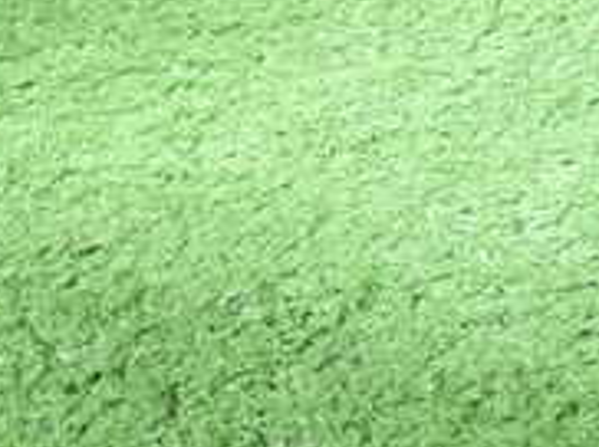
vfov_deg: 13.8
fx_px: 1711
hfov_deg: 19.4
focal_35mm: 99
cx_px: 569
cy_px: -260
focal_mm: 5.5
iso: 800
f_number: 2.3
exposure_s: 1/100
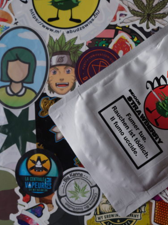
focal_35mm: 44
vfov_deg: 43.0
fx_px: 285
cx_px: 157
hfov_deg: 31.1
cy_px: 112
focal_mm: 20
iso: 100
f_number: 5
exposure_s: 1/320
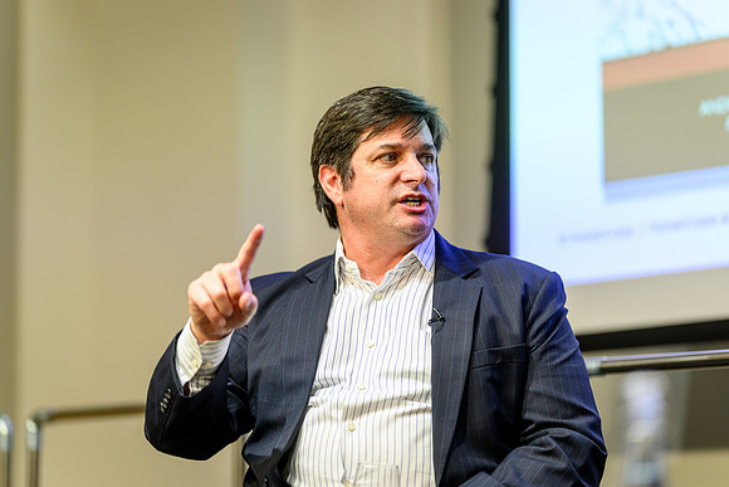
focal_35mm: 137
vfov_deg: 10.0
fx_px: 2776
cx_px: 364
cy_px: 244
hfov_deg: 15.0
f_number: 1.8
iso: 280
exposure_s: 1/200
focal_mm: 135
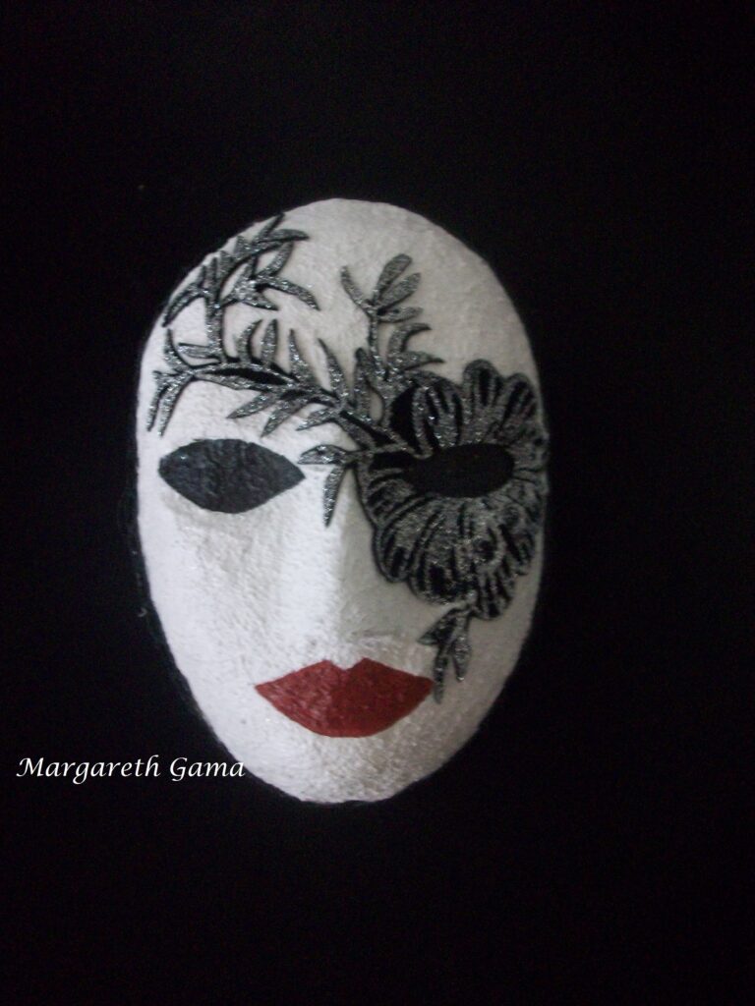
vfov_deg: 54.0
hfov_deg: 41.8
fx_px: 989
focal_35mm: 34
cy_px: 503
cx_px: 378
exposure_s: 1/8
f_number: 2.8
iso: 200
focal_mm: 5.7
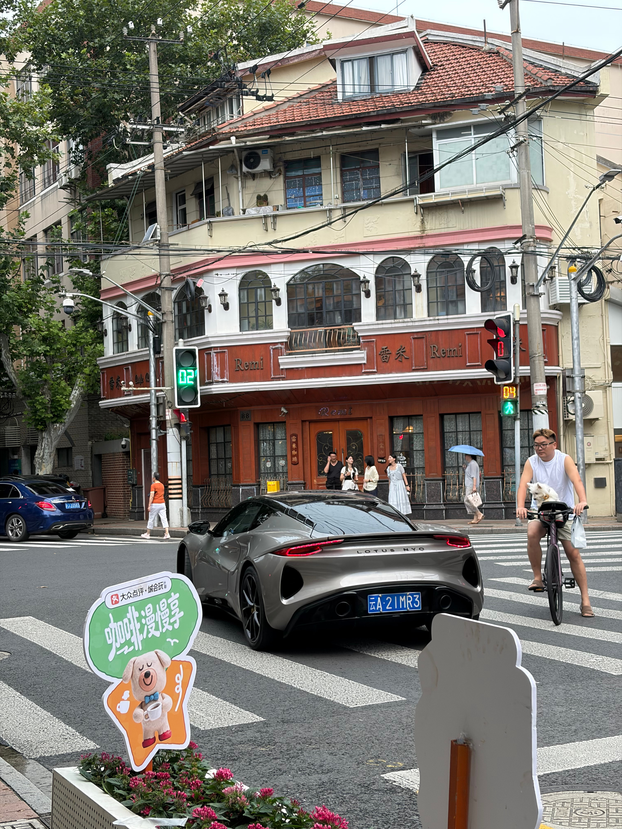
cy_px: 414
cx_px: 311
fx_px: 1246
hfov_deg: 28.0
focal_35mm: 52
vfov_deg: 36.8
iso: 50
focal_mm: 5.96
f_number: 1.6
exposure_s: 1/121
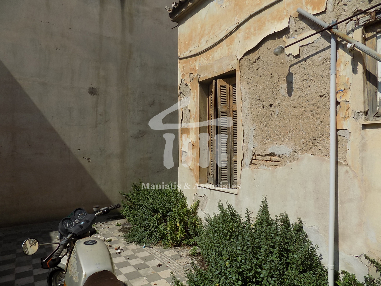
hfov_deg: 73.9
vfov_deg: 58.9
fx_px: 253
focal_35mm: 23
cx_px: 190
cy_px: 143
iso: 80
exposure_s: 1/200
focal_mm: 4
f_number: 9.9
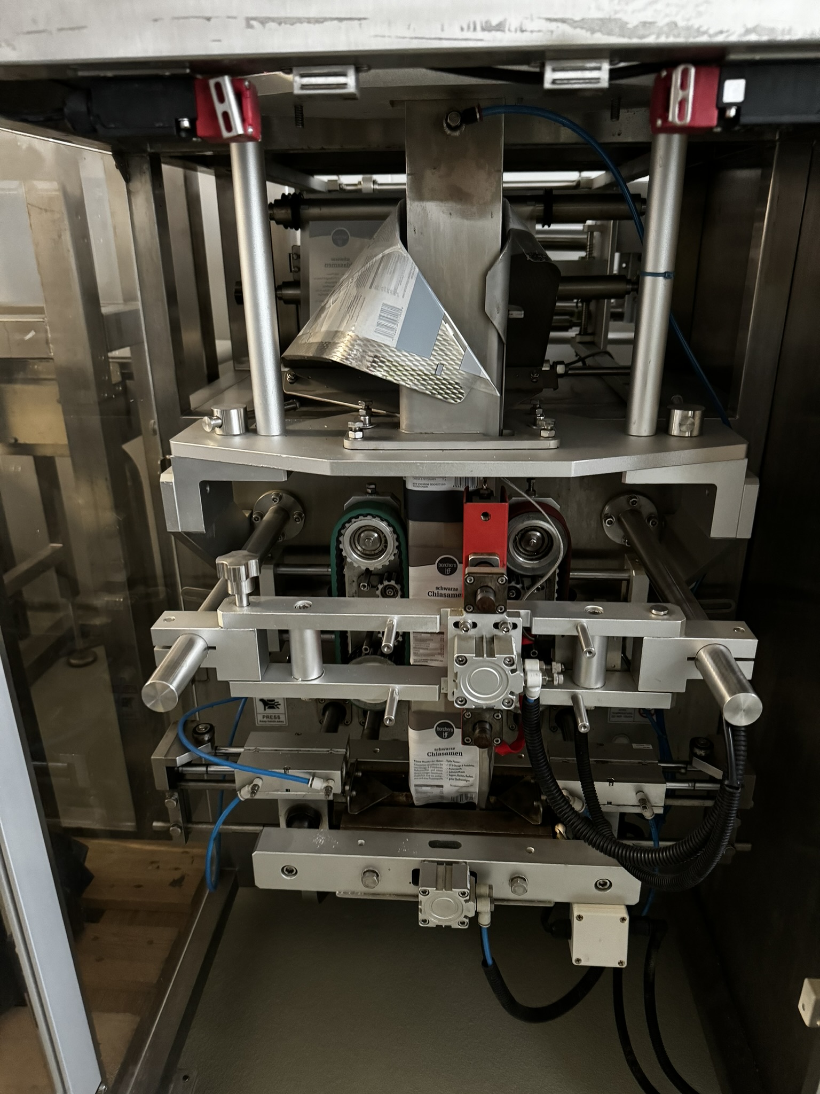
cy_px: 547
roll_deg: +1.2
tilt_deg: -21.2
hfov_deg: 56.8
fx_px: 758
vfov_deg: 71.6
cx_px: 410
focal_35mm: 24
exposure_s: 1/33
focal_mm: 6.86
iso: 1000
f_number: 1.78
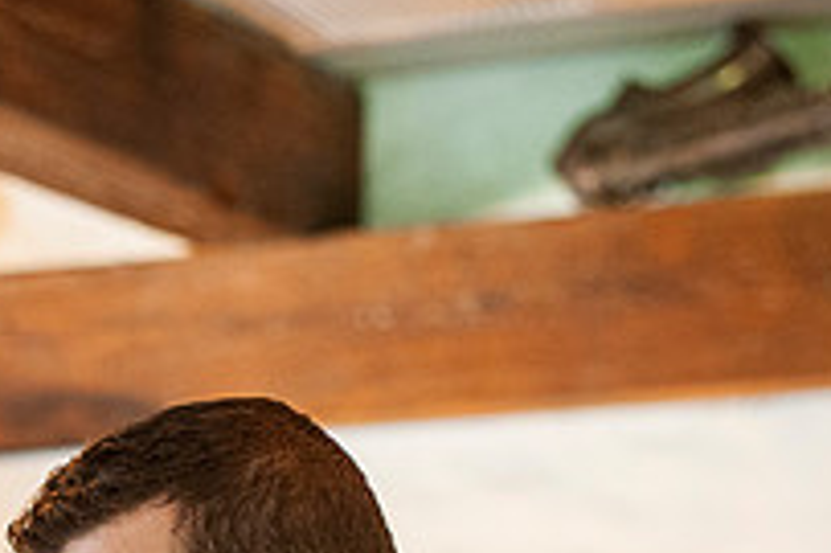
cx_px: -20
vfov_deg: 9.4
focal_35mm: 143
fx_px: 3298
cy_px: 733
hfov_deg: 14.1
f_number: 2.8
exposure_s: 1/60
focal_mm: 50
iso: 2000
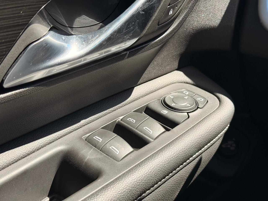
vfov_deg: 30.3
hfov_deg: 39.7
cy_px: 100
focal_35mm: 48
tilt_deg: -28.4
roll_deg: +2.2
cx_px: 134
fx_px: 372
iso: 64
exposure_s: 1/615
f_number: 1.78
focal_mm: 6.76
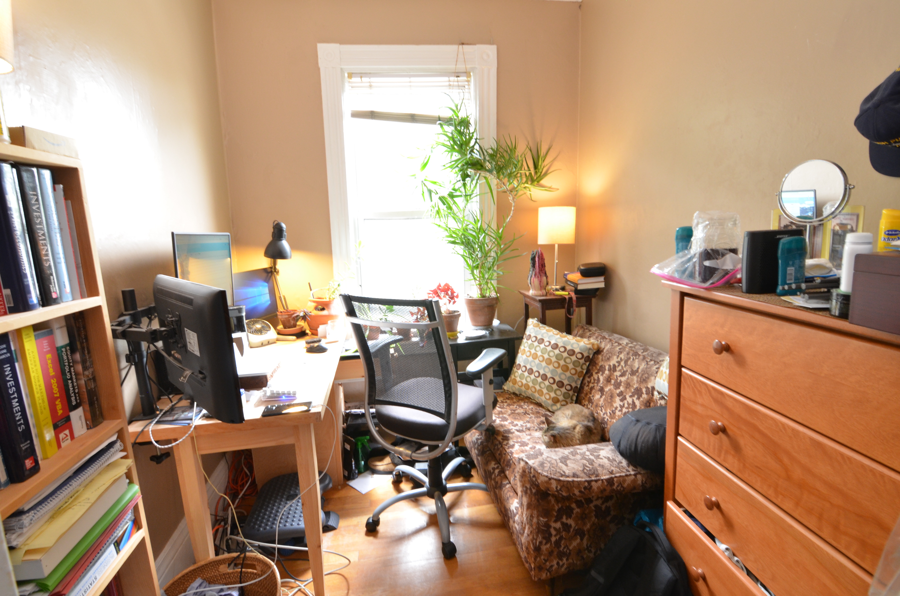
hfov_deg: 95.1
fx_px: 412
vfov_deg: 71.8
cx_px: 450
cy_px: 298
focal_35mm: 16
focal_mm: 11
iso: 800
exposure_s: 1/8
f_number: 9
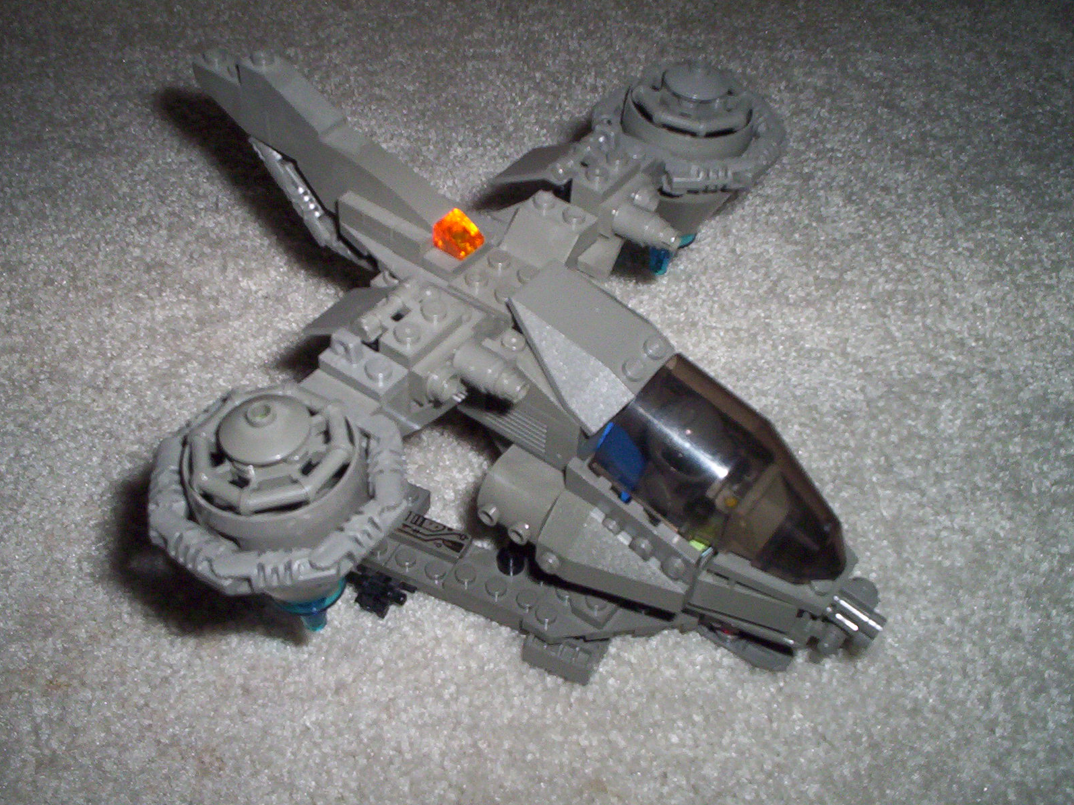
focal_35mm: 39
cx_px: 526
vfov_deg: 36.8
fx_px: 1210
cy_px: 394
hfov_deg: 47.9
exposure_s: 1/60
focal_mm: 4.99
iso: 140
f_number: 4.5
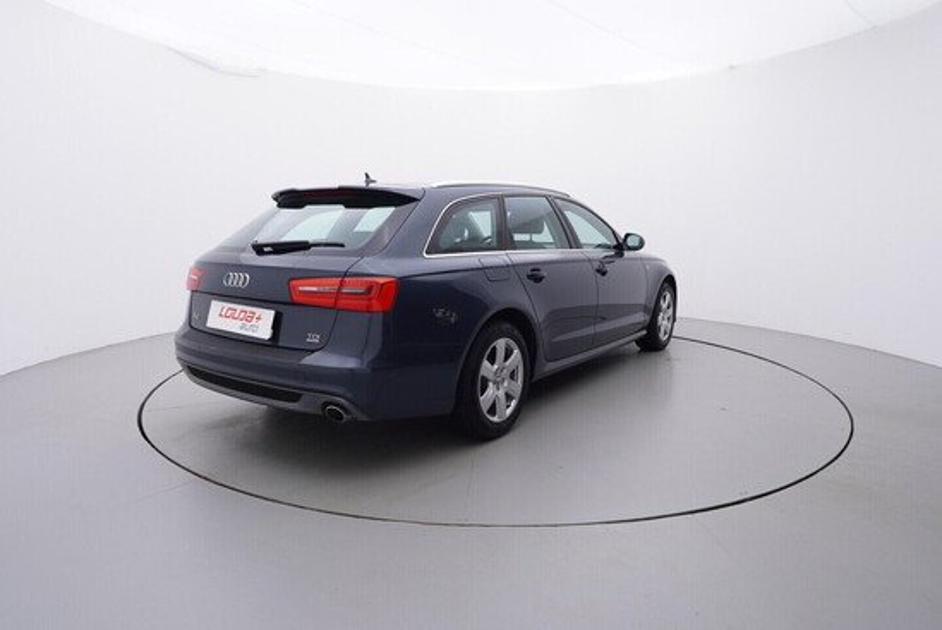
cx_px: 471
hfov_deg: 77.3
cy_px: 315
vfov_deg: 56.2
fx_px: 589
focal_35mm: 22
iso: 200
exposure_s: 1/80
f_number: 5
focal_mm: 15
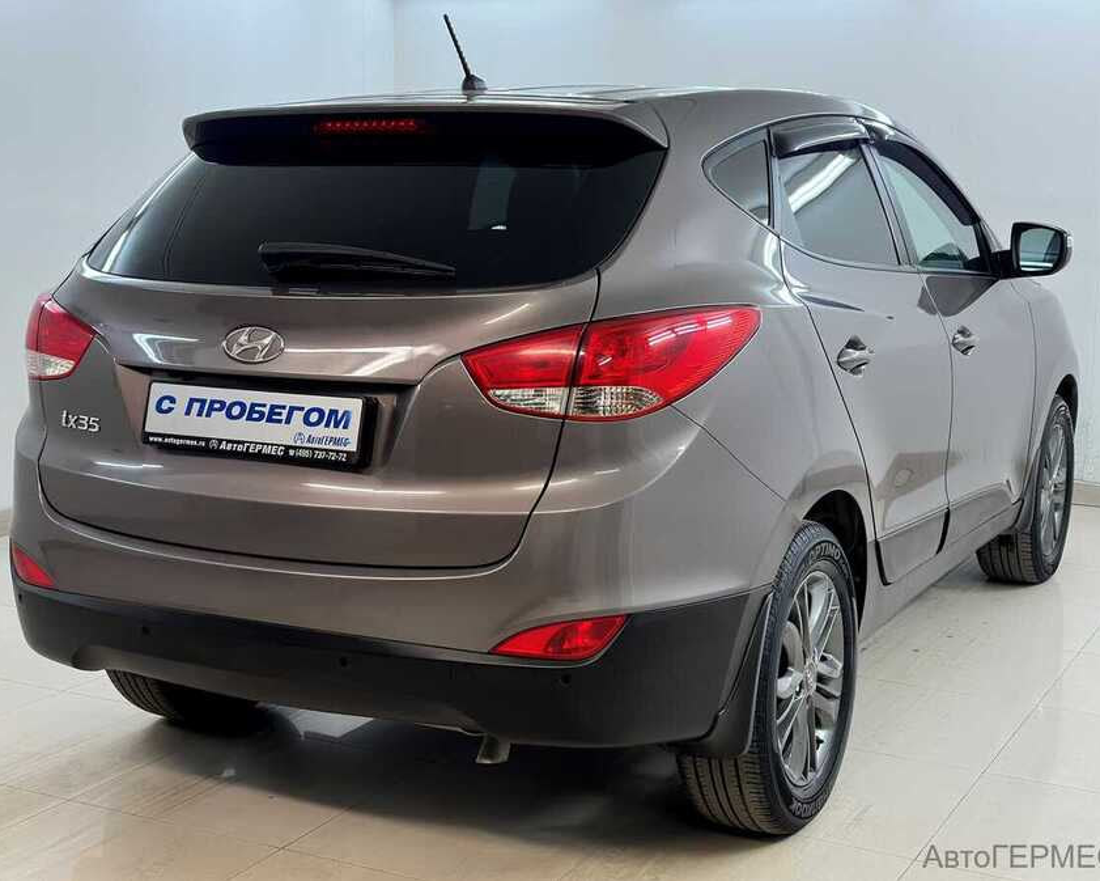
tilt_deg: -9.0
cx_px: 543
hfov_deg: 39.5
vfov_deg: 32.1
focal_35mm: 47
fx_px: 1530
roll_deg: -1.0
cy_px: 440
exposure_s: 1/100
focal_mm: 6.86
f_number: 1.78
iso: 100
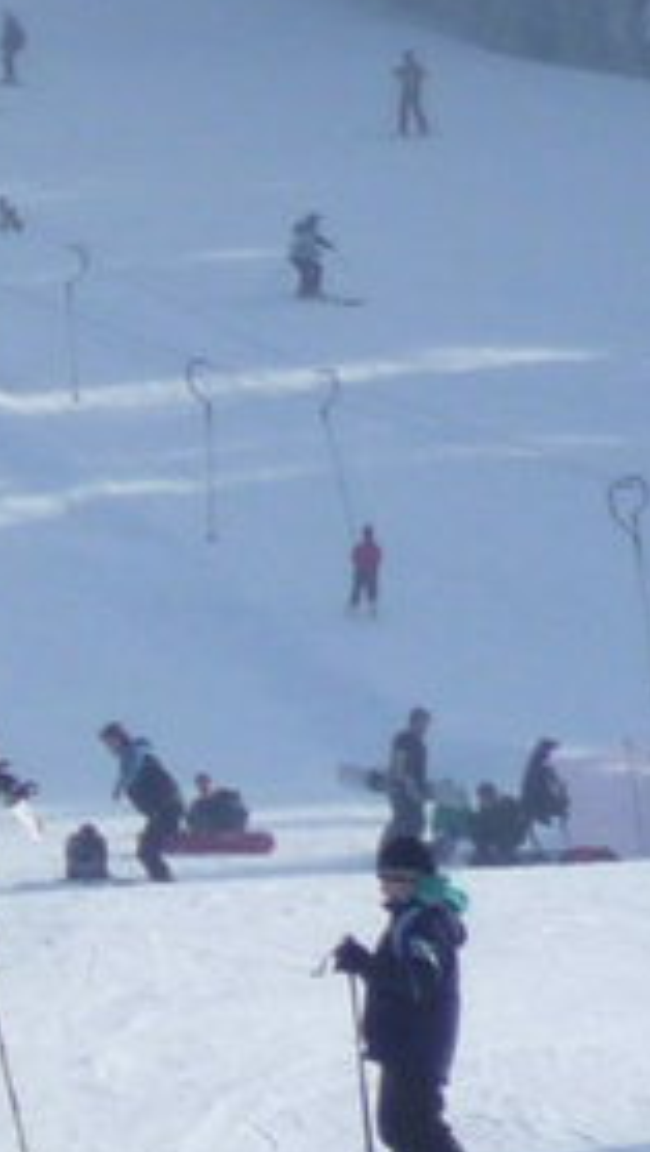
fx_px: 9562
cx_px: -2372
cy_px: -680
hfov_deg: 3.6
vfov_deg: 6.8
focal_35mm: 313
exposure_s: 1/800
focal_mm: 8.5
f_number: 4.2
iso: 100
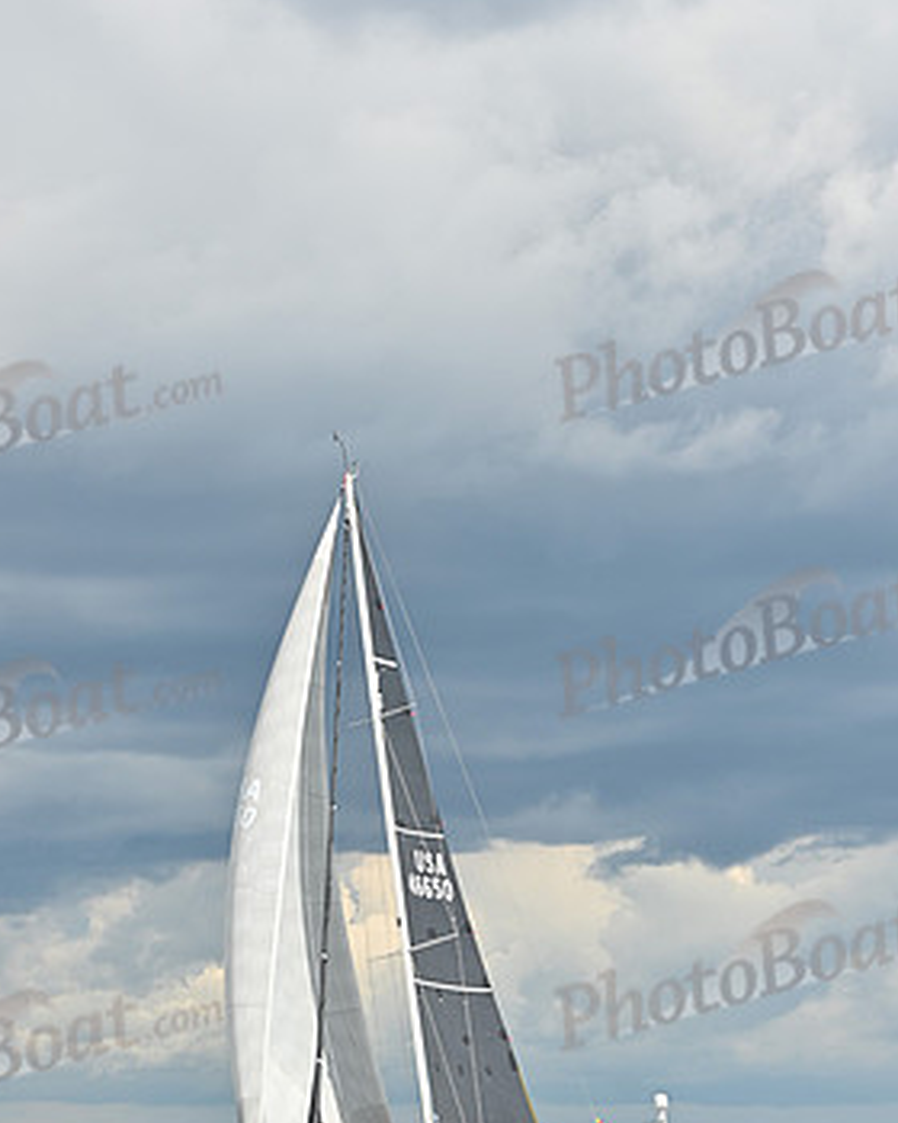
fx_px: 4751
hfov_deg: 10.8
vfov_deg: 13.4
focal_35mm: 143
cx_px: 390
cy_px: 847
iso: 250
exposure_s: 1/800
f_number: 5.6
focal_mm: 92
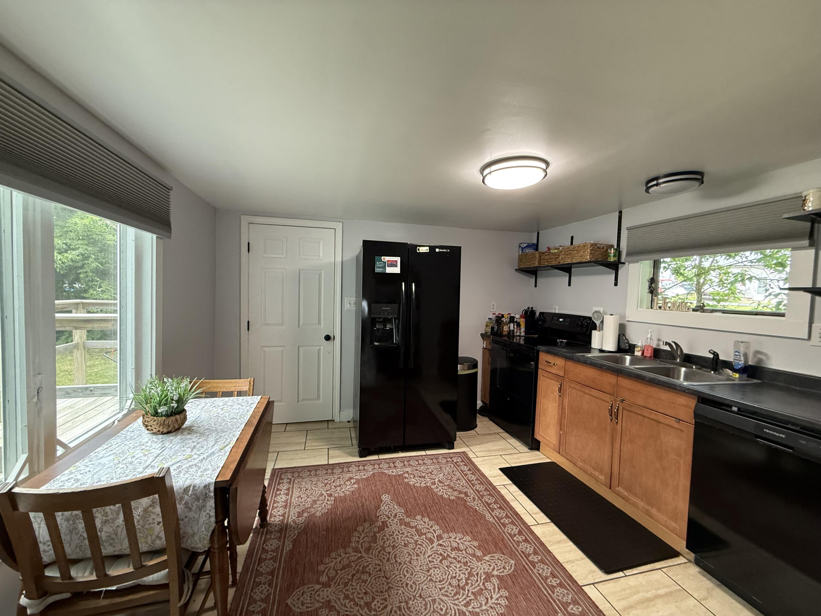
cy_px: 308
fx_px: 332
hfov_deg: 102.1
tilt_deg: -2.3
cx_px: 410
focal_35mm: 14
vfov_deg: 85.7
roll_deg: -2.3
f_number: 2.2
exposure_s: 1/60
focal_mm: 2.22
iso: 250
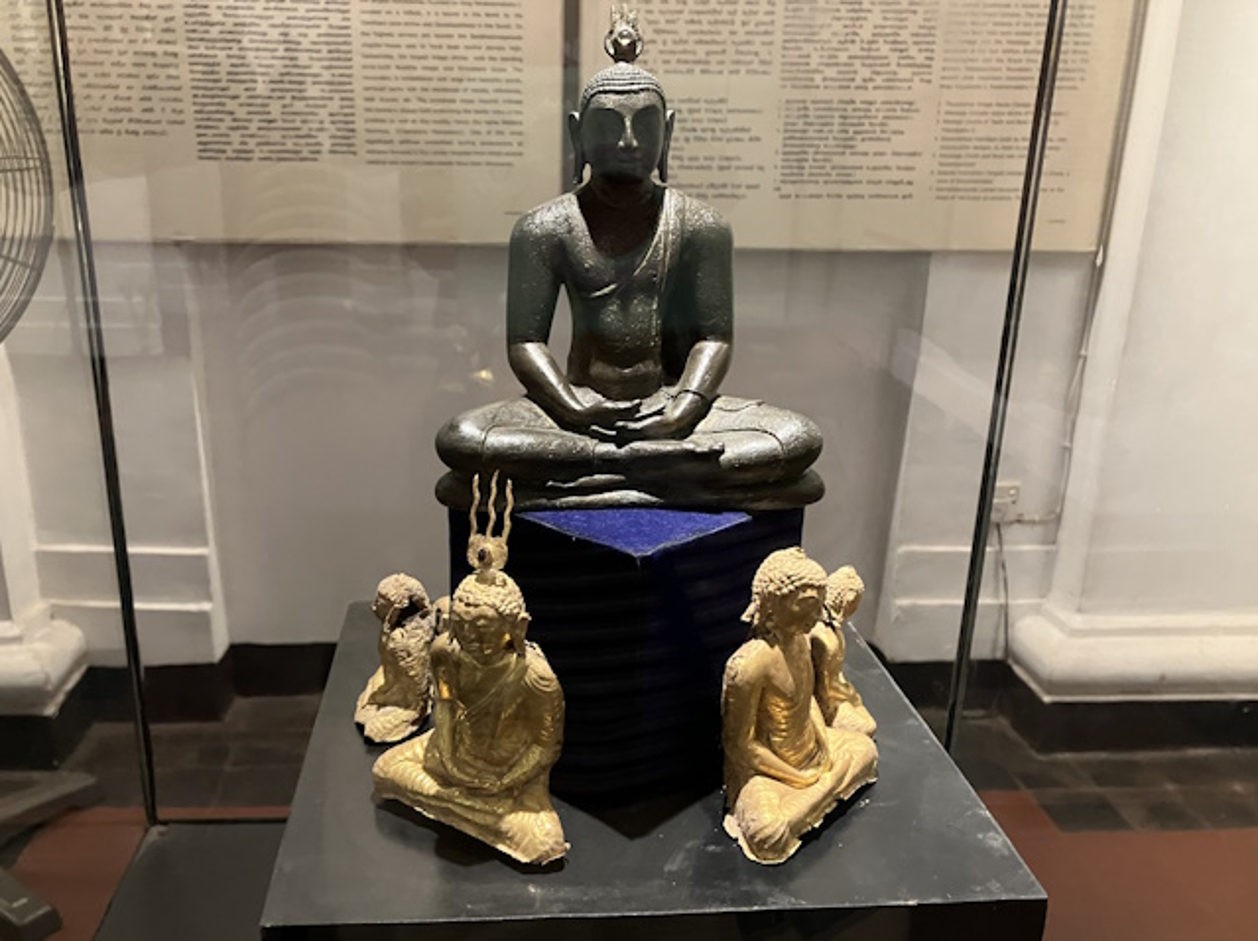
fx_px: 1017
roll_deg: -1.4
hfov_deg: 63.5
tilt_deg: -18.9
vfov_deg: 49.7
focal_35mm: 28
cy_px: 470
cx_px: 629
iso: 320
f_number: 1.8
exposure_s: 1/25
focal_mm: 3.99
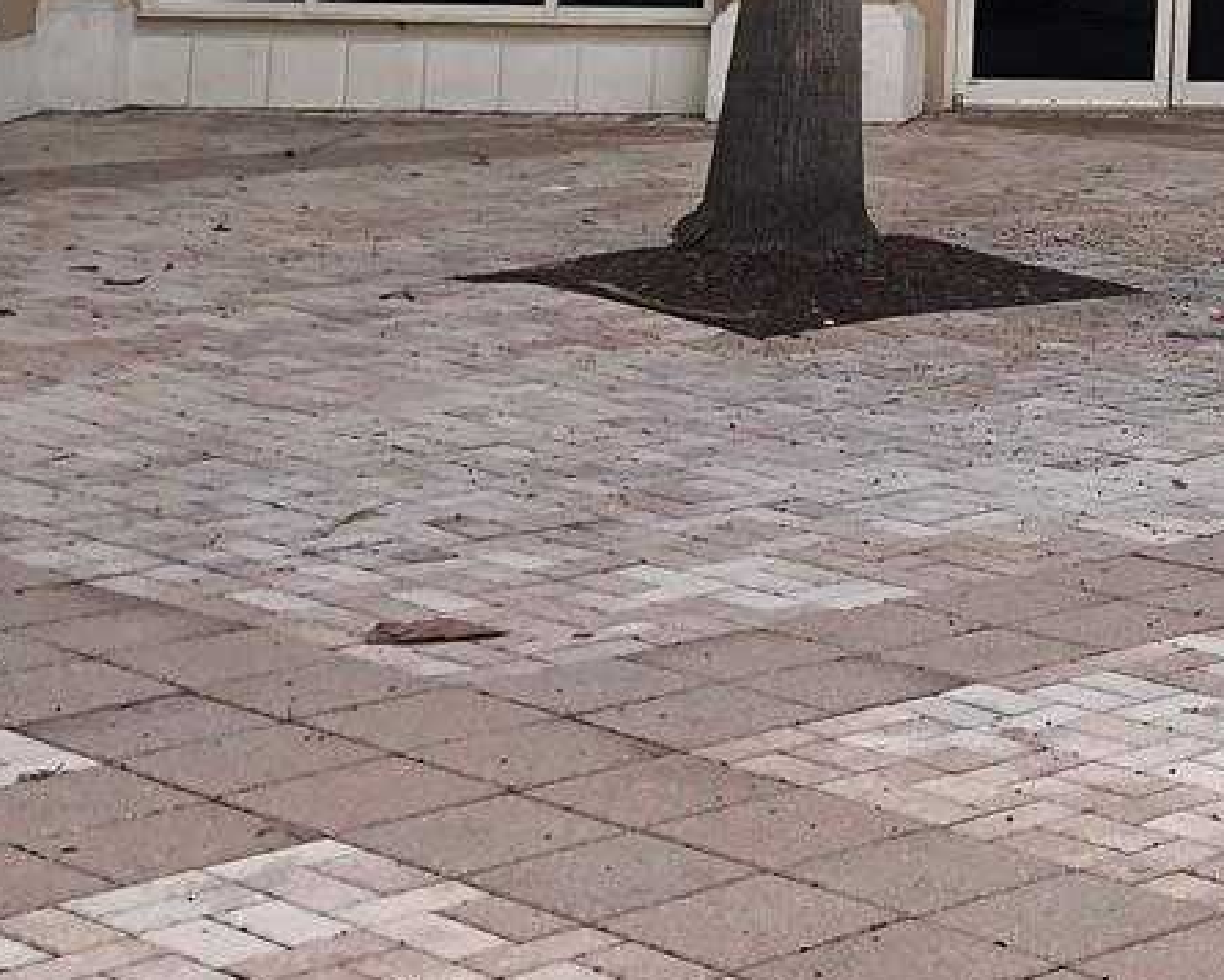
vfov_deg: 14.9
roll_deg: +0.1
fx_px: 3551
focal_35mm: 98
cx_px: 1828
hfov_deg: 17.6
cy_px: -343
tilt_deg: +3.0
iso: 20
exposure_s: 1/873
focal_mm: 3.99
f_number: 1.8
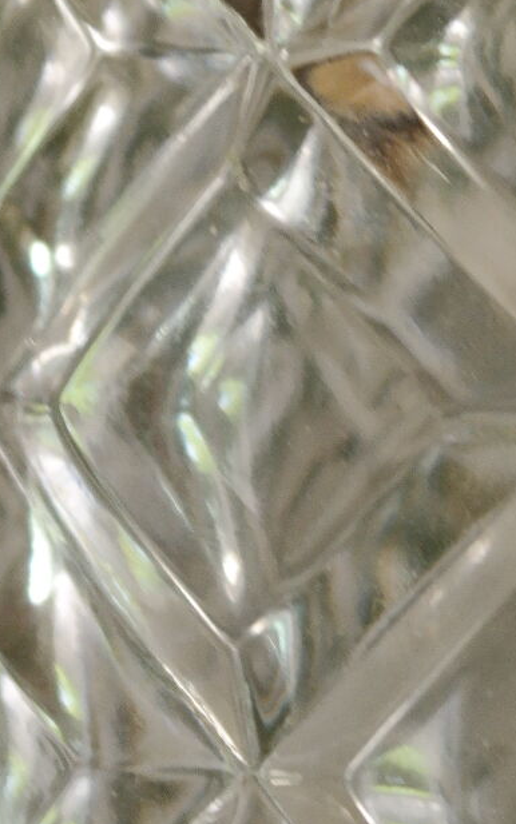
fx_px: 4429
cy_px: 263
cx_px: 290
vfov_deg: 10.6
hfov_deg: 6.7
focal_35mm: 197
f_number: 5.6
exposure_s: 1/30
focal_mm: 45
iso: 800
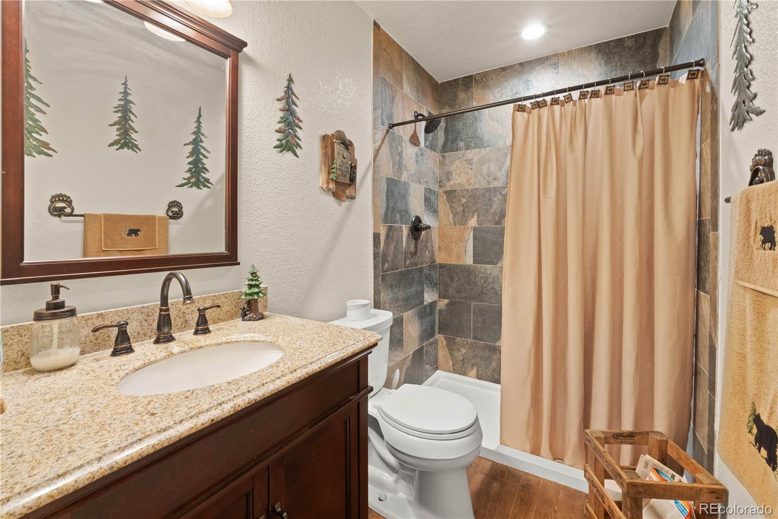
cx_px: 389
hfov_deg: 100.4
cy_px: 260
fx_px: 324
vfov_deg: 77.3
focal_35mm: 15
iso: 200
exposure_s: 2
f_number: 10
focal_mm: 10
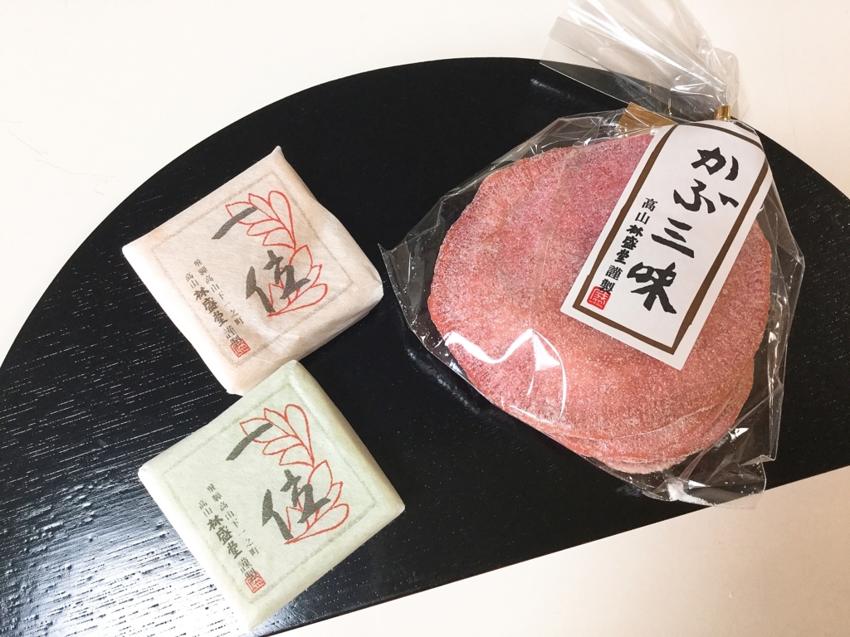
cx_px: 425
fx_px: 761
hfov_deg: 58.4
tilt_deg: -81.1
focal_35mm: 31
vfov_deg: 45.4
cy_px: 318
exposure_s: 1/30
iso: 64
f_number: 2.4
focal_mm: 3.3
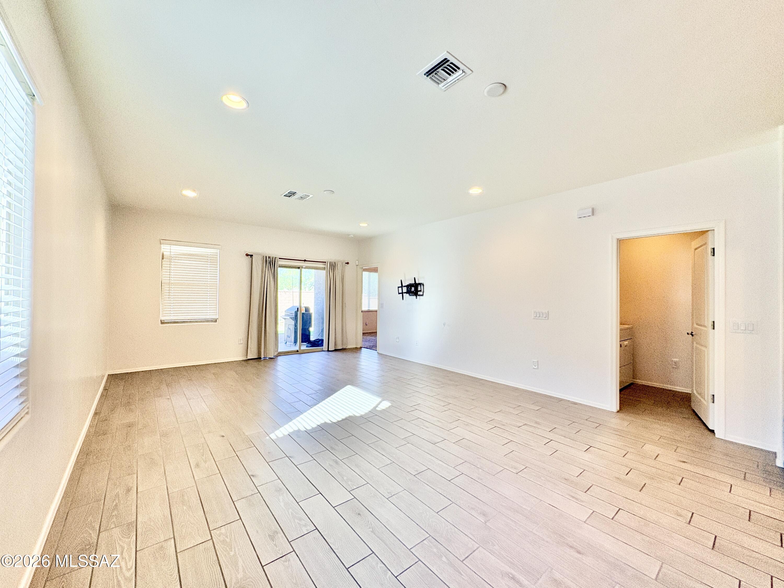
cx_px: 392
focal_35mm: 14
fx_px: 317
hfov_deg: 102.1
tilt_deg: +1.2
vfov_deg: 85.7
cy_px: 294
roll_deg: -0.3
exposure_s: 1/126
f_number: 2.2
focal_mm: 2.22
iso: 100
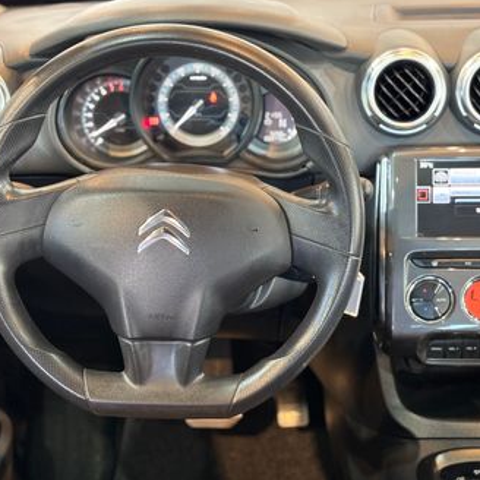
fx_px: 1035
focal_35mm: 66
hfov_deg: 26.1
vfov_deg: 26.1
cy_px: 252
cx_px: 280
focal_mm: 5.96
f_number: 1.6
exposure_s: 1/40
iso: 200
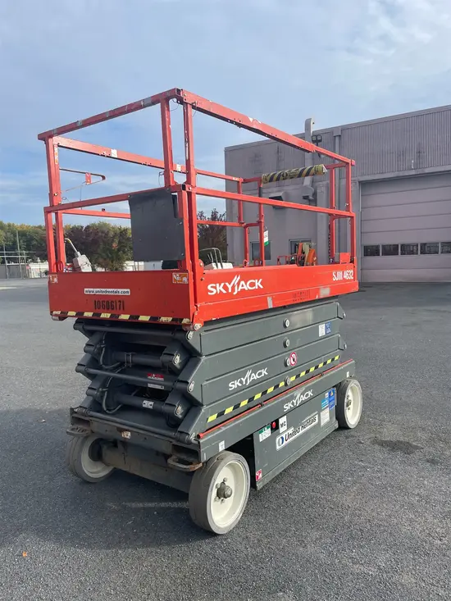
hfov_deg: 53.1
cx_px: 226
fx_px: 452
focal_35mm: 26
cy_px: 300
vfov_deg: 67.3
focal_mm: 4.2
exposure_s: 1/3205
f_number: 1.6
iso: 50
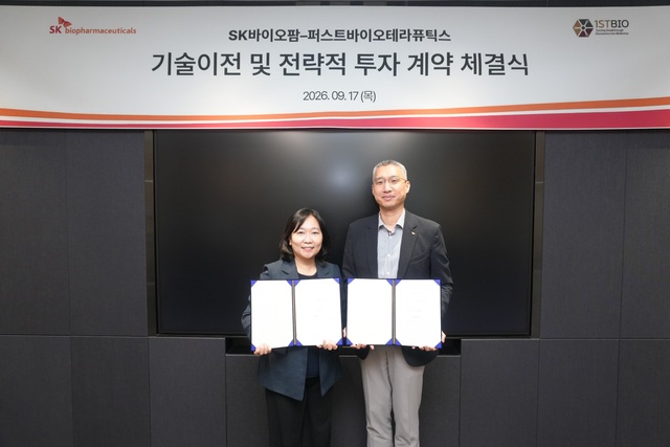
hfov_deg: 73.7
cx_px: 335
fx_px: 447
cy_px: 224
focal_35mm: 24
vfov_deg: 53.2
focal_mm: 16
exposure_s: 1/80
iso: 1000
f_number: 4.5
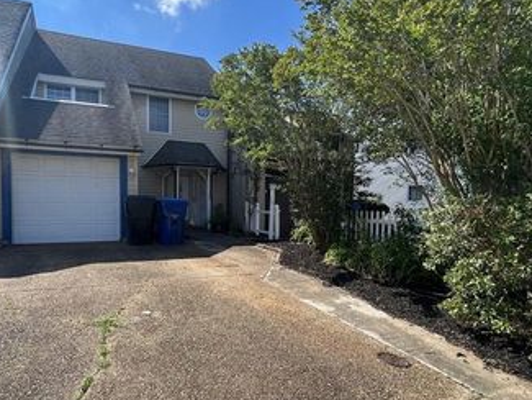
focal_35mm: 20
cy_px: 222
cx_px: 211
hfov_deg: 80.7
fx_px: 307
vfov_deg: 65.8
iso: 32
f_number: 1.8
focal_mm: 1.6
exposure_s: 1/576
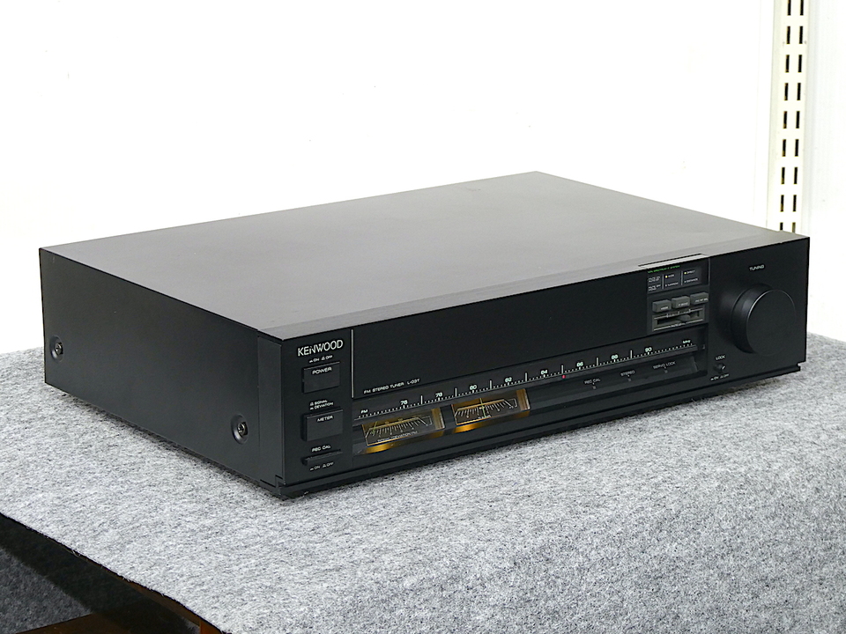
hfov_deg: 20.0
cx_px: 423
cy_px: 317
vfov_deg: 15.1
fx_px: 2395
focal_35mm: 98
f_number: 5
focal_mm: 17.5
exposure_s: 1/5
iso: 200
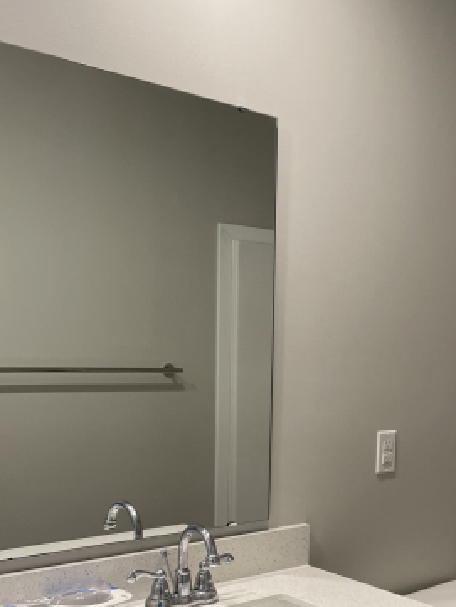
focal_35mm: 48
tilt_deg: -8.0
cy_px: 440
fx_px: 843
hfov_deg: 29.1
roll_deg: -1.9
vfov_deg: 38.8
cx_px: 409
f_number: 1.6
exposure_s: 1/120
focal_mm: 4.2
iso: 125
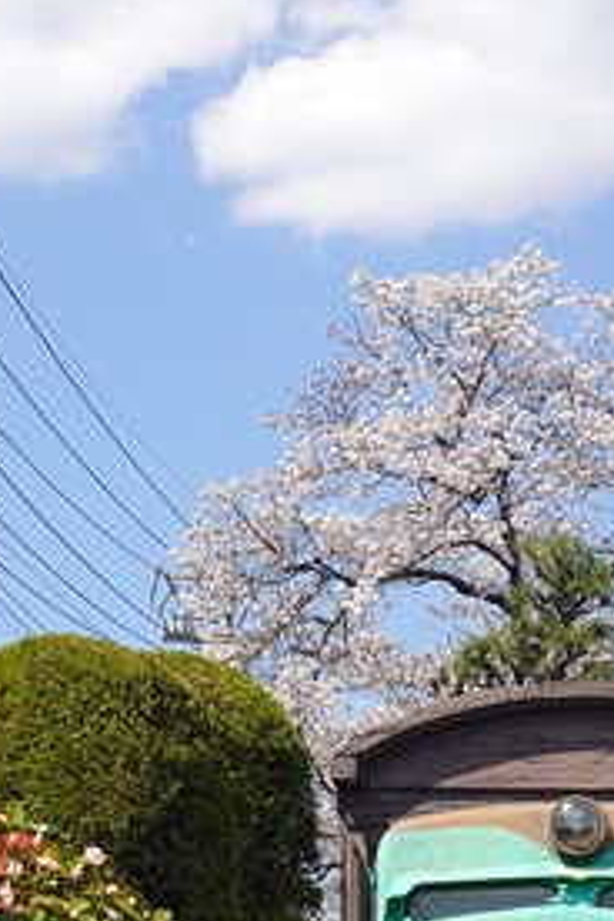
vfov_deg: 16.5
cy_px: 741
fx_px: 3147
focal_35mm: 123
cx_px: 509
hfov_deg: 11.1
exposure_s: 1/400
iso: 100
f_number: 5.6
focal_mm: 24.84
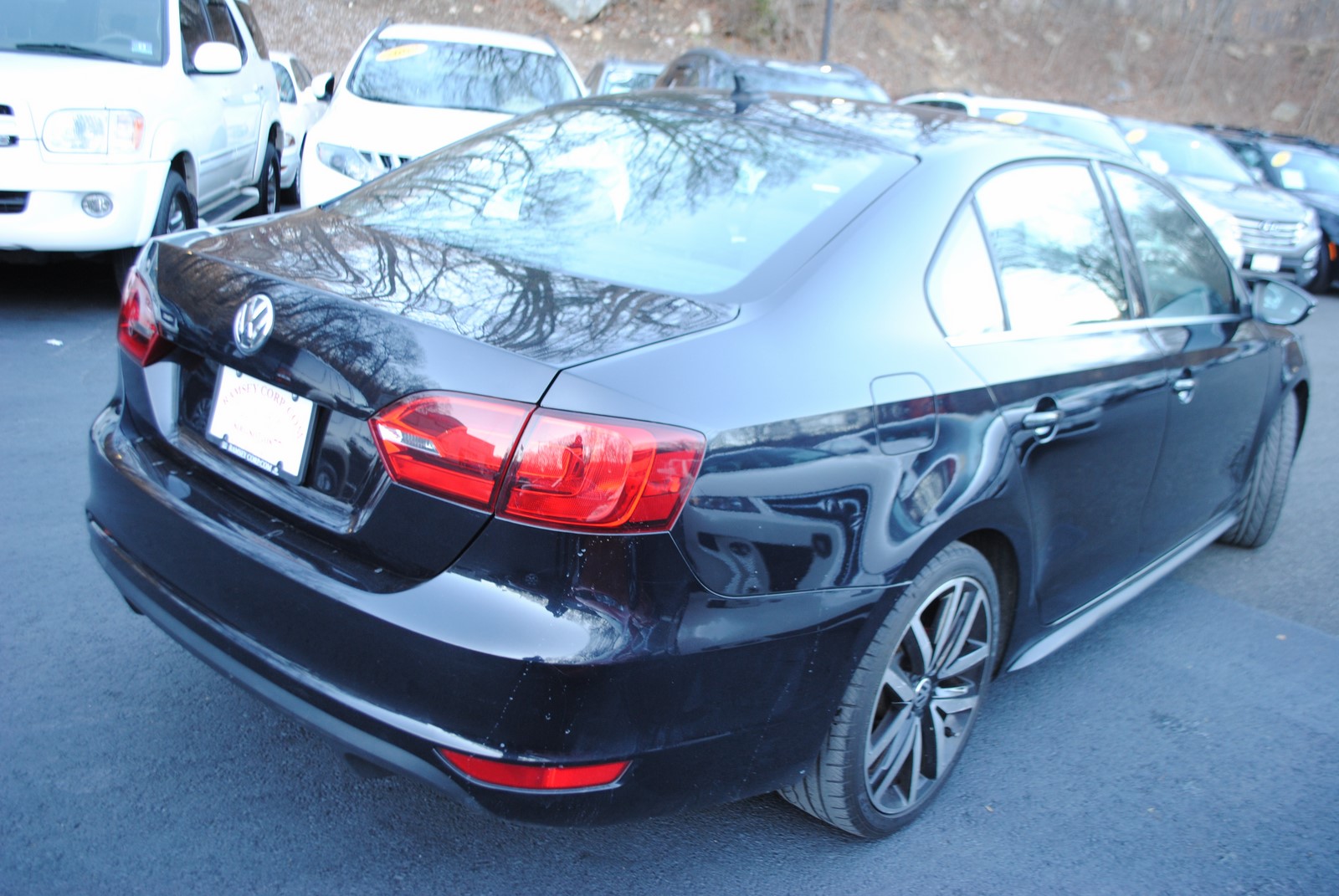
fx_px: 1229
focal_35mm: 33
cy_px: 448
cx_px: 670
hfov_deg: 57.2
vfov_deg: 40.1
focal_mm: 22
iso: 200
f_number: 3.8
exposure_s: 1/30
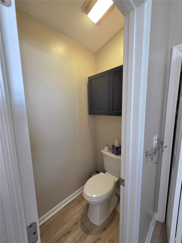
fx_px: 91
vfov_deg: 106.2
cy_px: 122
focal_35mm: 13
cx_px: 91
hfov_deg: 89.9
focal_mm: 2.2
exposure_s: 1/60.2
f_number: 1.9
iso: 200
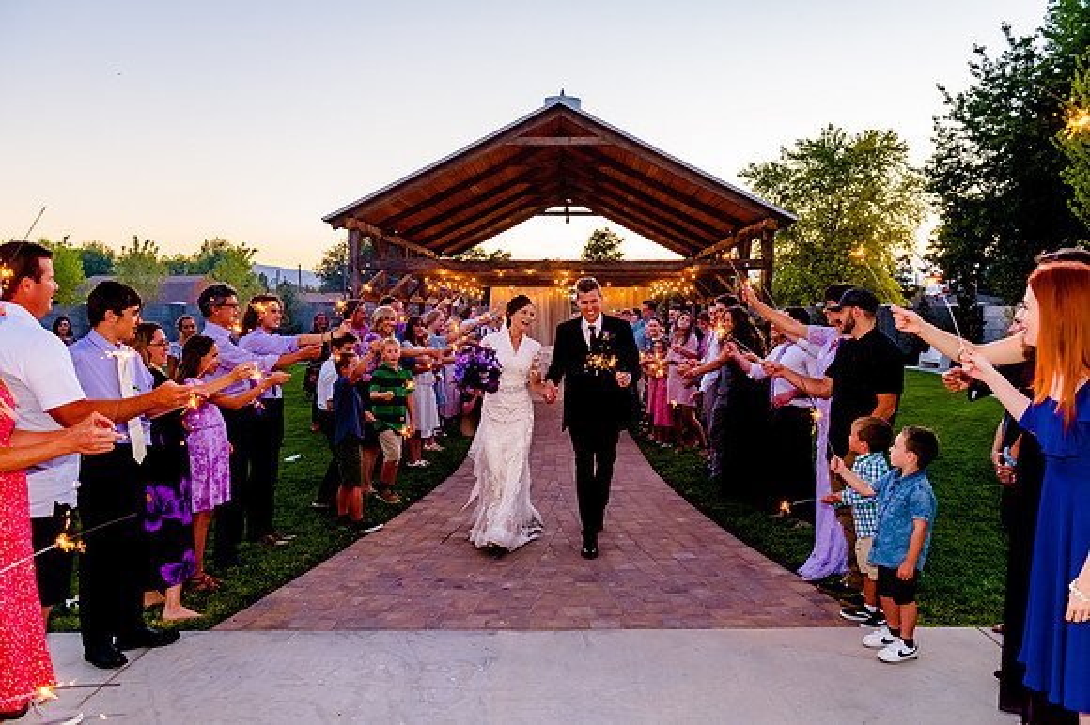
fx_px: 982
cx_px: 538
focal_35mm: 32
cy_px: 359
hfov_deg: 58.1
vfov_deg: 40.6
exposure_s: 1/200
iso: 1600
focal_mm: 32
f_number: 5
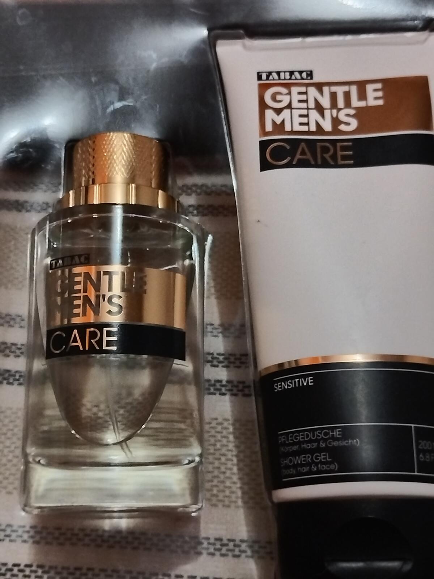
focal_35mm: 51
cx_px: 217
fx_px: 853
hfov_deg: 28.6
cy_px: 290
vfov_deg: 37.5
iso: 2765
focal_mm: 4.7
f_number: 1.8
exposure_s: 1/25
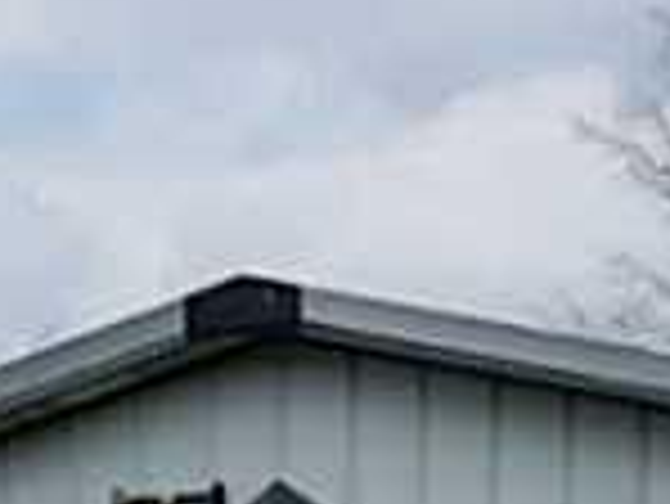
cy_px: 1242
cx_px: 333
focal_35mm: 269
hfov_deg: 7.4
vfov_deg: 5.3
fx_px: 5211
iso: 80
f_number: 3.8
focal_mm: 8.8
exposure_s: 1/800
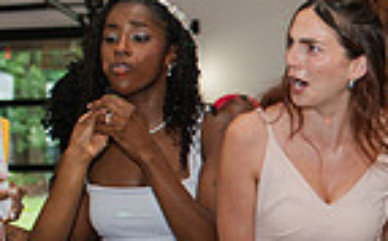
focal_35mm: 155
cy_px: 270
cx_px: 724
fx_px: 1637
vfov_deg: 8.4
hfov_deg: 12.3
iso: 800
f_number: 3.2
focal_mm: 35
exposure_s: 1/200
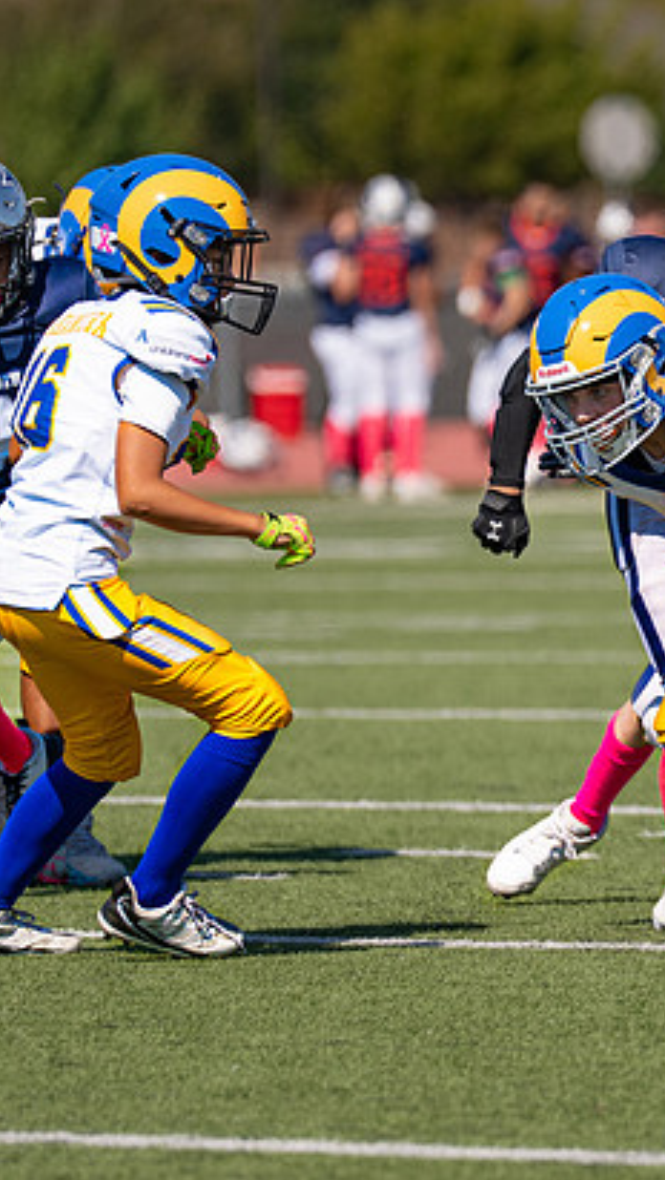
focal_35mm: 521
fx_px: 16319
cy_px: 577
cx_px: 927
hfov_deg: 2.3
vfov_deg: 4.1
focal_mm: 200
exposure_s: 1/3200
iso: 125
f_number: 2.8
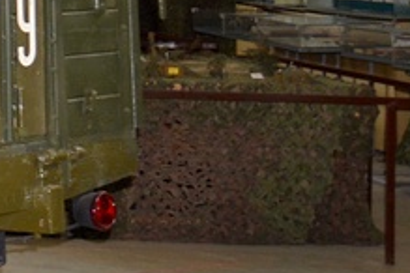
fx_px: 2061
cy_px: -120
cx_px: -618
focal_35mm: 181
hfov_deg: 9.8
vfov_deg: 7.5
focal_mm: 22
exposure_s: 1/60
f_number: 3.8
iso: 450
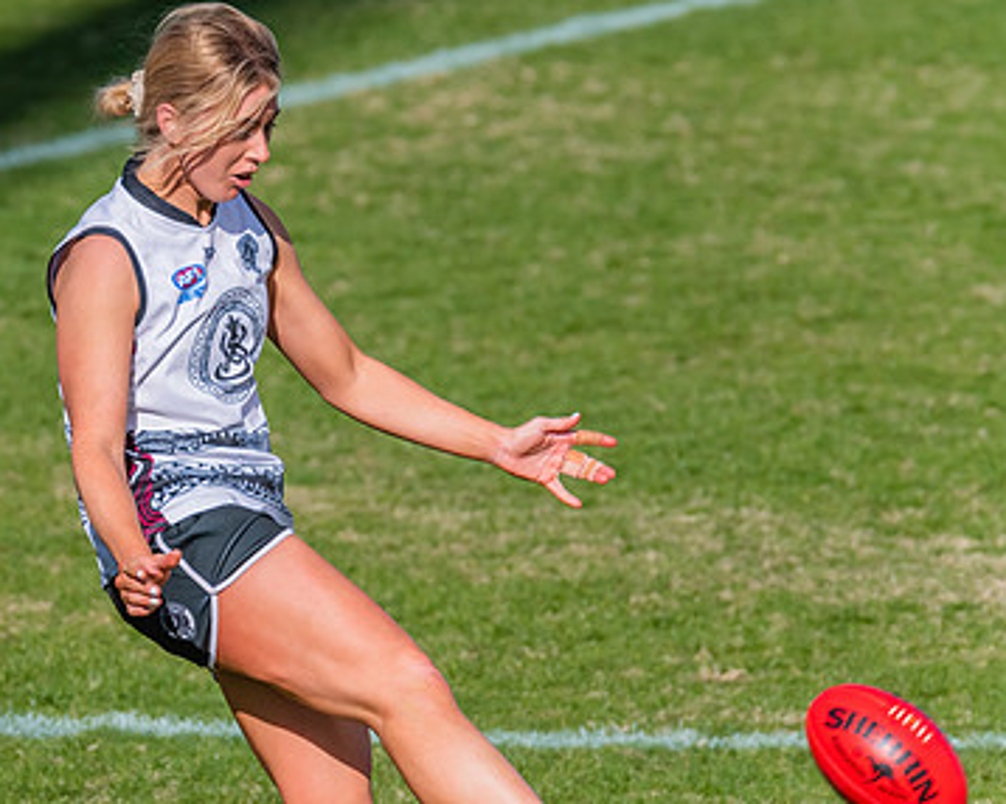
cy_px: 424
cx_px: 163
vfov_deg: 2.1
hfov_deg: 2.6
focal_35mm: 744
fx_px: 22140
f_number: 9
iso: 800
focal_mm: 420
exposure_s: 1/2000
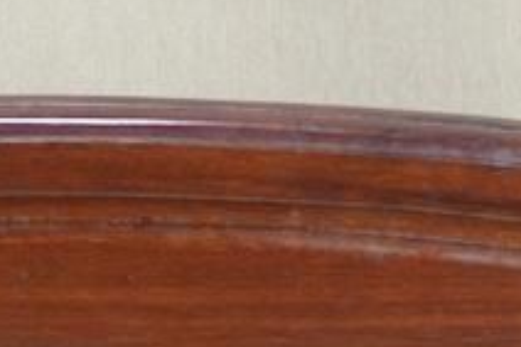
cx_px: 98
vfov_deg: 5.4
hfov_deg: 8.6
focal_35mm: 238
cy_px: -744
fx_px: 3442
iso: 400
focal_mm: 24
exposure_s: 1/1.6
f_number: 11
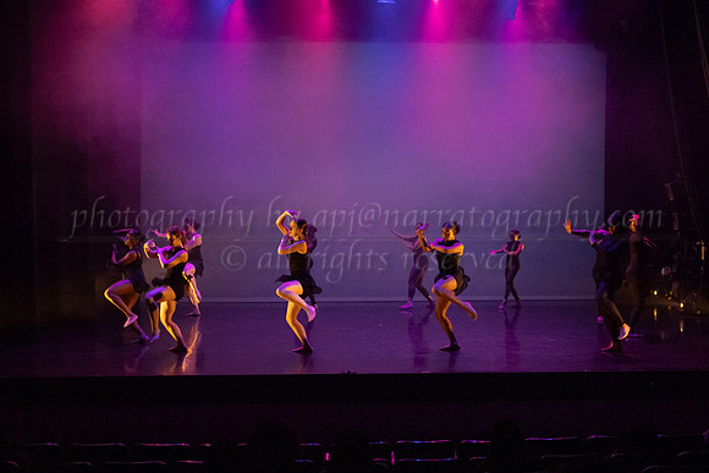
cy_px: 267
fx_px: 1021
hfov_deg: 38.0
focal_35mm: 52
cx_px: 457
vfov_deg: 26.1
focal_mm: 40
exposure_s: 1/320
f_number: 2.8
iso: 4000
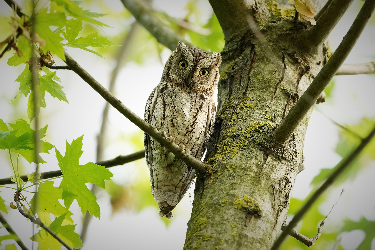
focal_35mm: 900
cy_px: 125
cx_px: 188
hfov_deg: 2.3
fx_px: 9374
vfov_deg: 1.5
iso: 3200
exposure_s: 1/1600
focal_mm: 600
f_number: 5
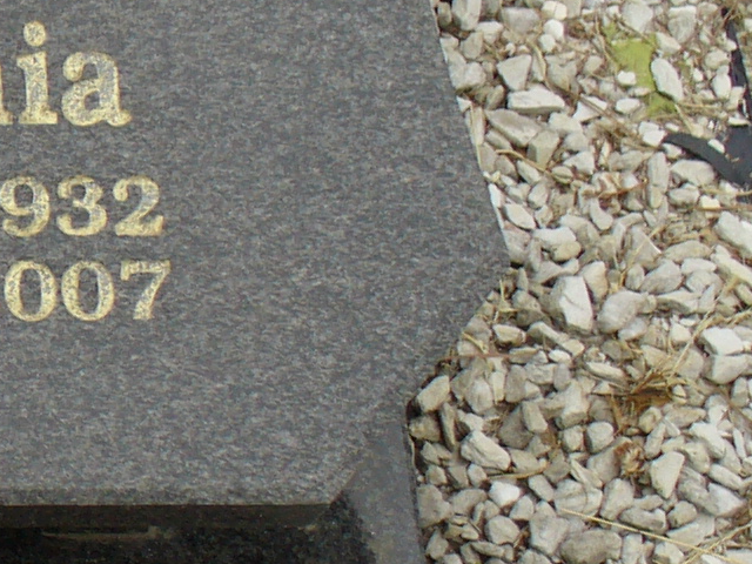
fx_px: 3215
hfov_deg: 12.7
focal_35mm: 148
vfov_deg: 10.0
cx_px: -356
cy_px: 255
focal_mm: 6.1
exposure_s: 1/400
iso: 80
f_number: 2.8
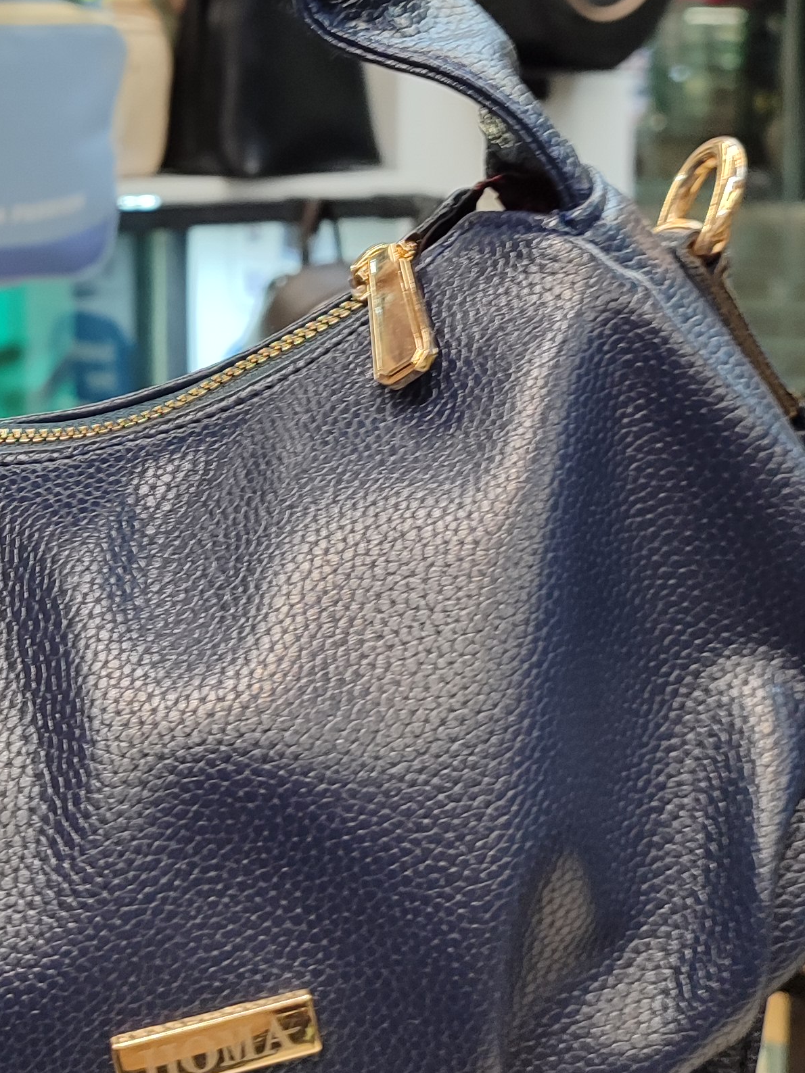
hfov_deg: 22.7
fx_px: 1954
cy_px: 258
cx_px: 66
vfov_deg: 30.2
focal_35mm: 63
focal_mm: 5.95
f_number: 1.89
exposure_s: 1/50
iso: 52
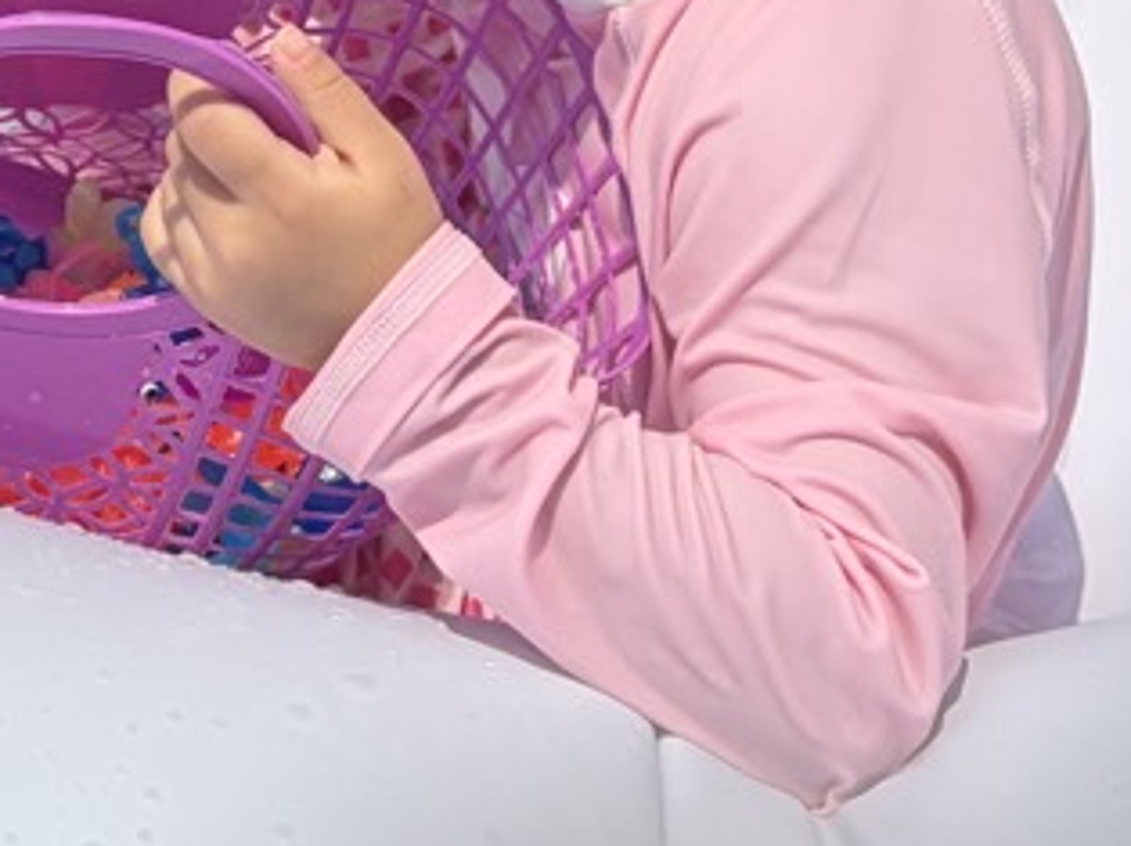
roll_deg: -1.2
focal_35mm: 106
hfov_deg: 18.3
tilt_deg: -20.3
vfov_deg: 13.2
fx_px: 3461
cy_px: -382
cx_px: 108
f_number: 1.6
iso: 50
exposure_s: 1/10101
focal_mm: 5.96
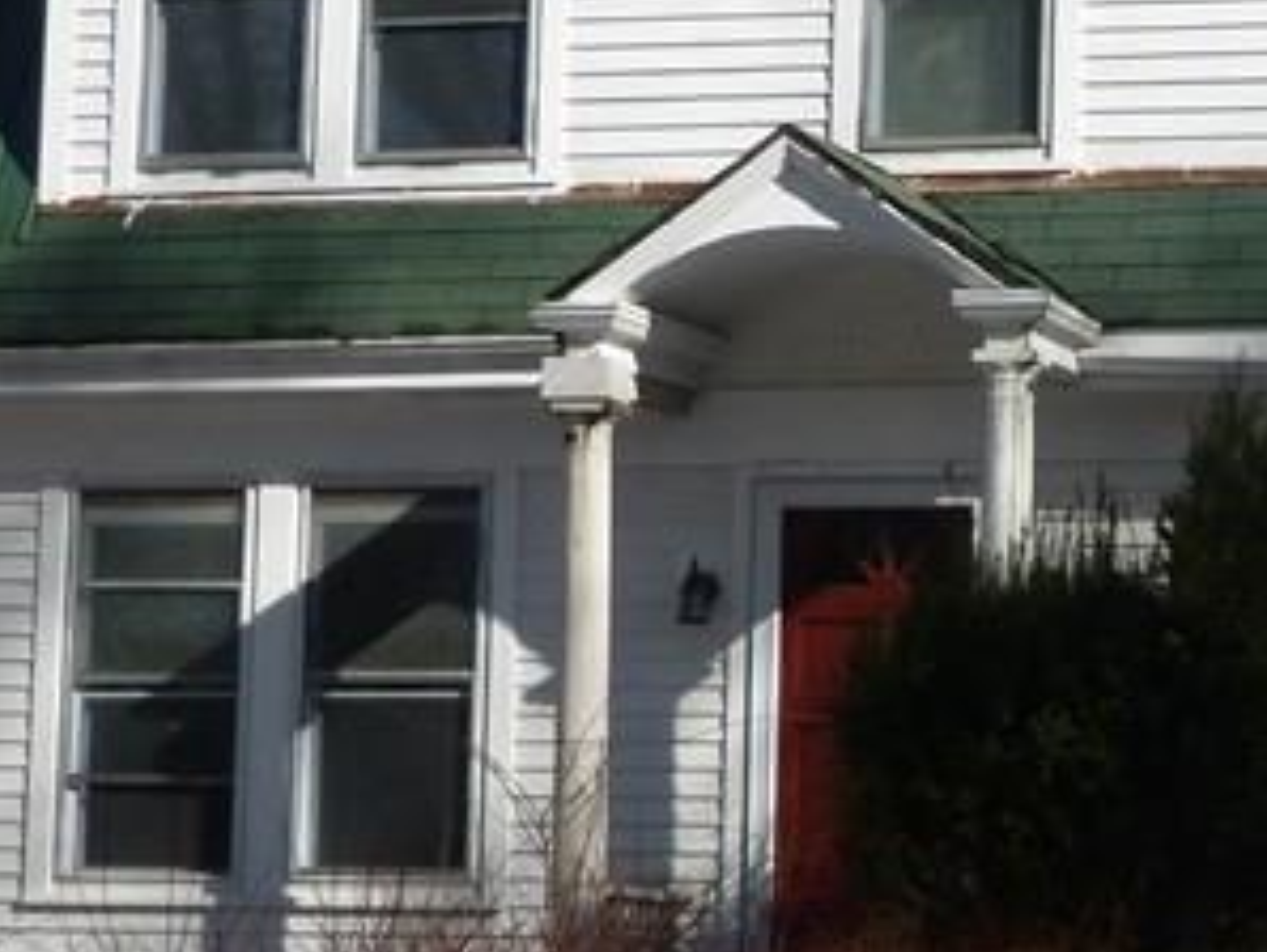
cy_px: 425
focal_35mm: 134
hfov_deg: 14.5
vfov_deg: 11.1
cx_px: 1207
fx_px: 4909
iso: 100
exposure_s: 1/1000
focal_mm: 6.9
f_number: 3.9
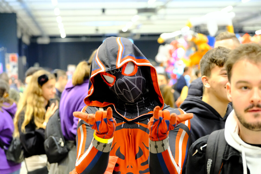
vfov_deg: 16.3
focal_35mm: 84
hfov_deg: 24.2
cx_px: 130
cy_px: 87
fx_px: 609
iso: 4000
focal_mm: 56.3
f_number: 2.8
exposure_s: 1/80
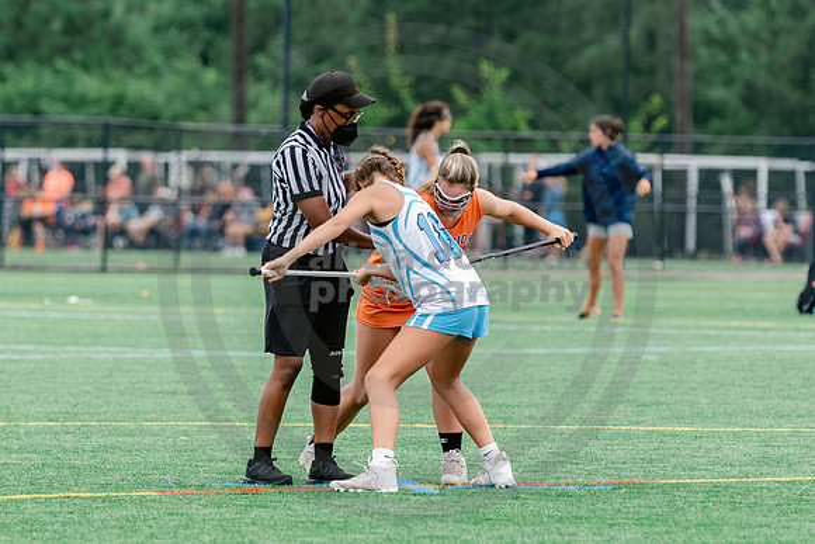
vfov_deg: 2.9
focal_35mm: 466
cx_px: 442
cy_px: 275
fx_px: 10561
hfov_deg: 4.4
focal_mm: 200
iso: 250
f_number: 3.2
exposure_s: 1/640
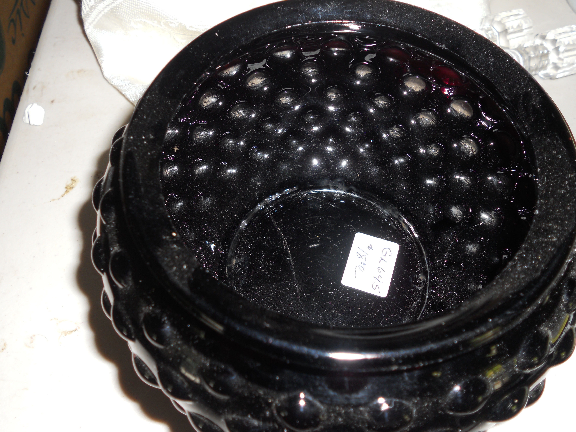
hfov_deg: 56.8
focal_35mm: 32
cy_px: 216
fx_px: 532
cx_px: 288
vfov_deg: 44.2
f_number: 3.5
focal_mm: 5.8
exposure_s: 1/25
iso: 80
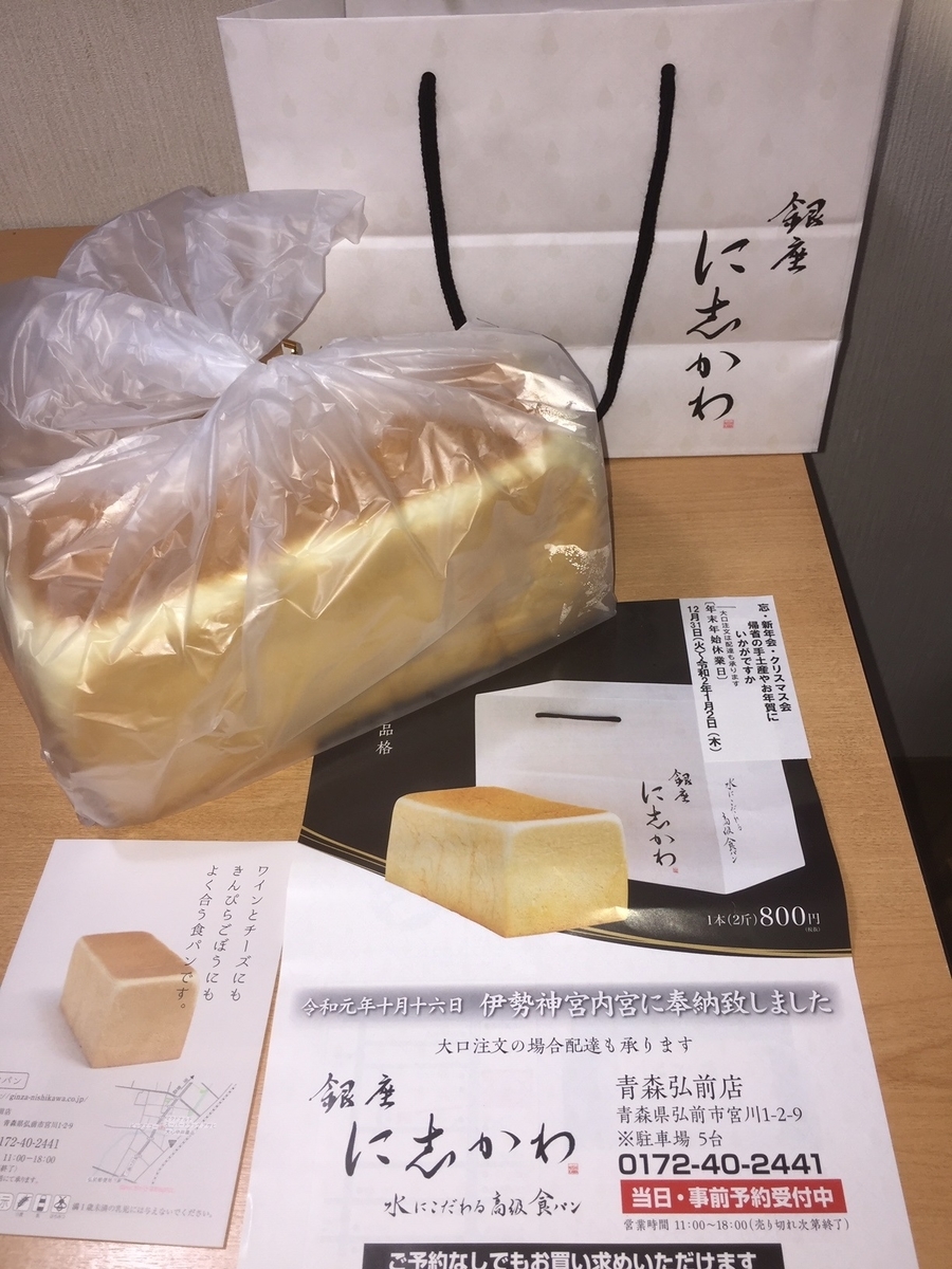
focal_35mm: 29
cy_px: 634
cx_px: 476
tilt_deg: -48.0
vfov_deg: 61.7
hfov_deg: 48.2
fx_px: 1063
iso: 32
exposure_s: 1/37
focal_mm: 4.15
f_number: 2.2
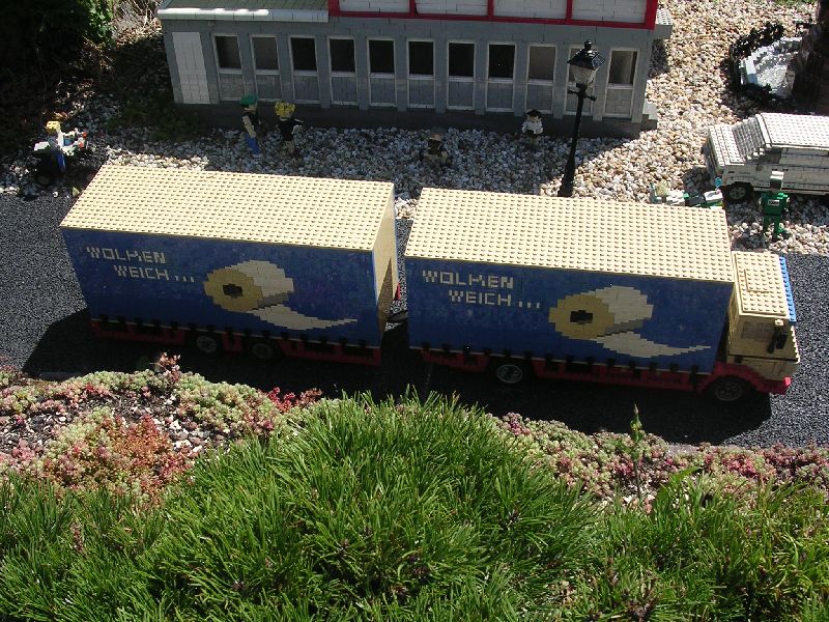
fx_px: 910
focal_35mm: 38
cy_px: 311
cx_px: 414
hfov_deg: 49.0
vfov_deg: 37.7
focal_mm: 5.8
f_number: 5.6
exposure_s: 1/278
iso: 100
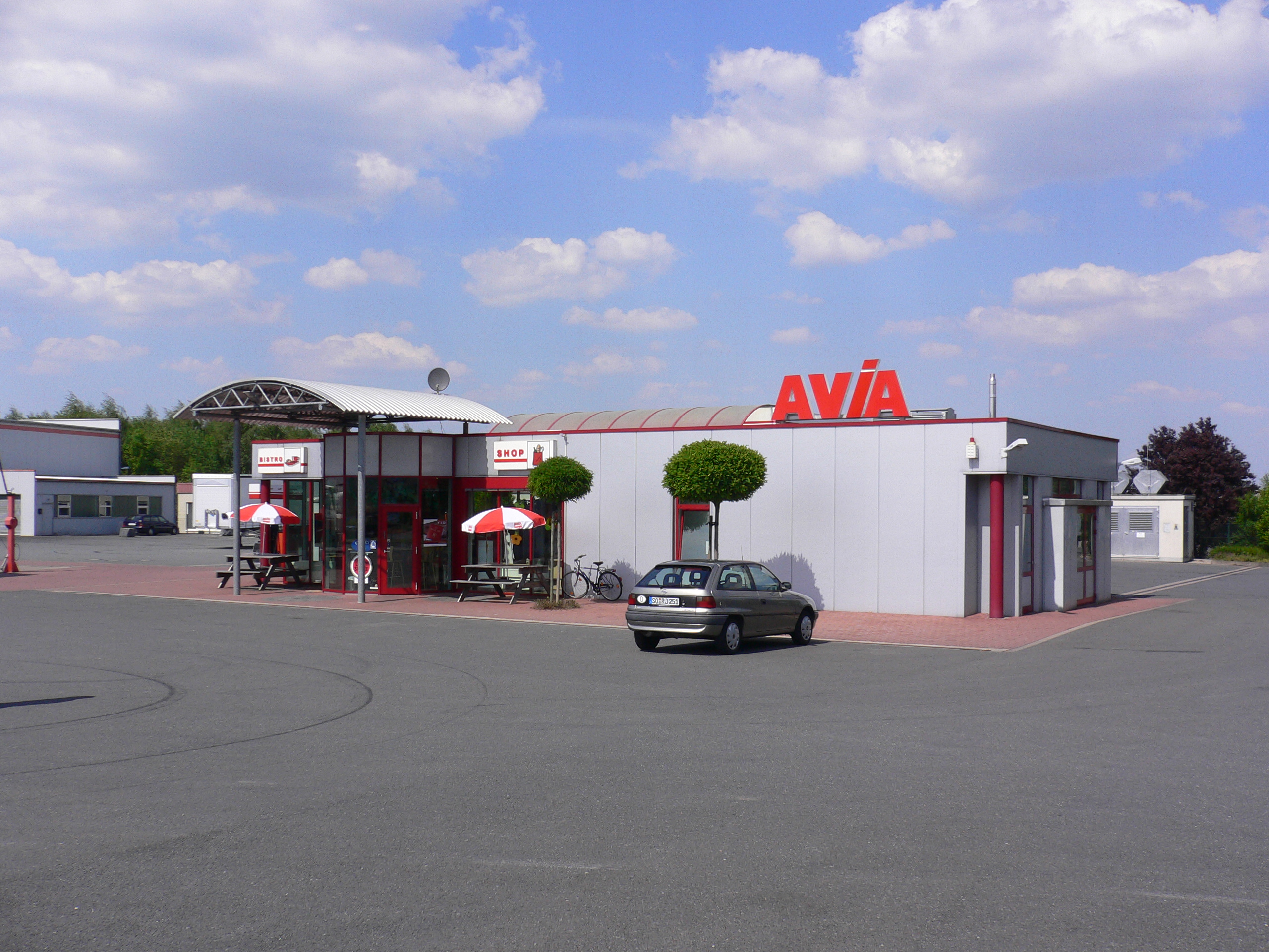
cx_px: 634
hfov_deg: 52.6
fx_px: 1283
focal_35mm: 35
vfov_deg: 40.7
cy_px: 476
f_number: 5.6
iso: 80
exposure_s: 1/500
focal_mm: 5.8
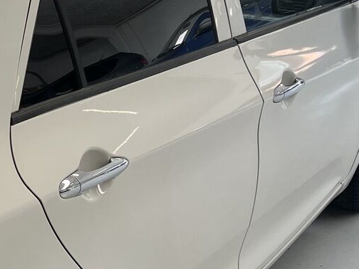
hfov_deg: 21.1
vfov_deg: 16.7
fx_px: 913
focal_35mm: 88
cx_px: -37
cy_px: 198
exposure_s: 1/156
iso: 40
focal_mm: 5.7
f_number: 1.5
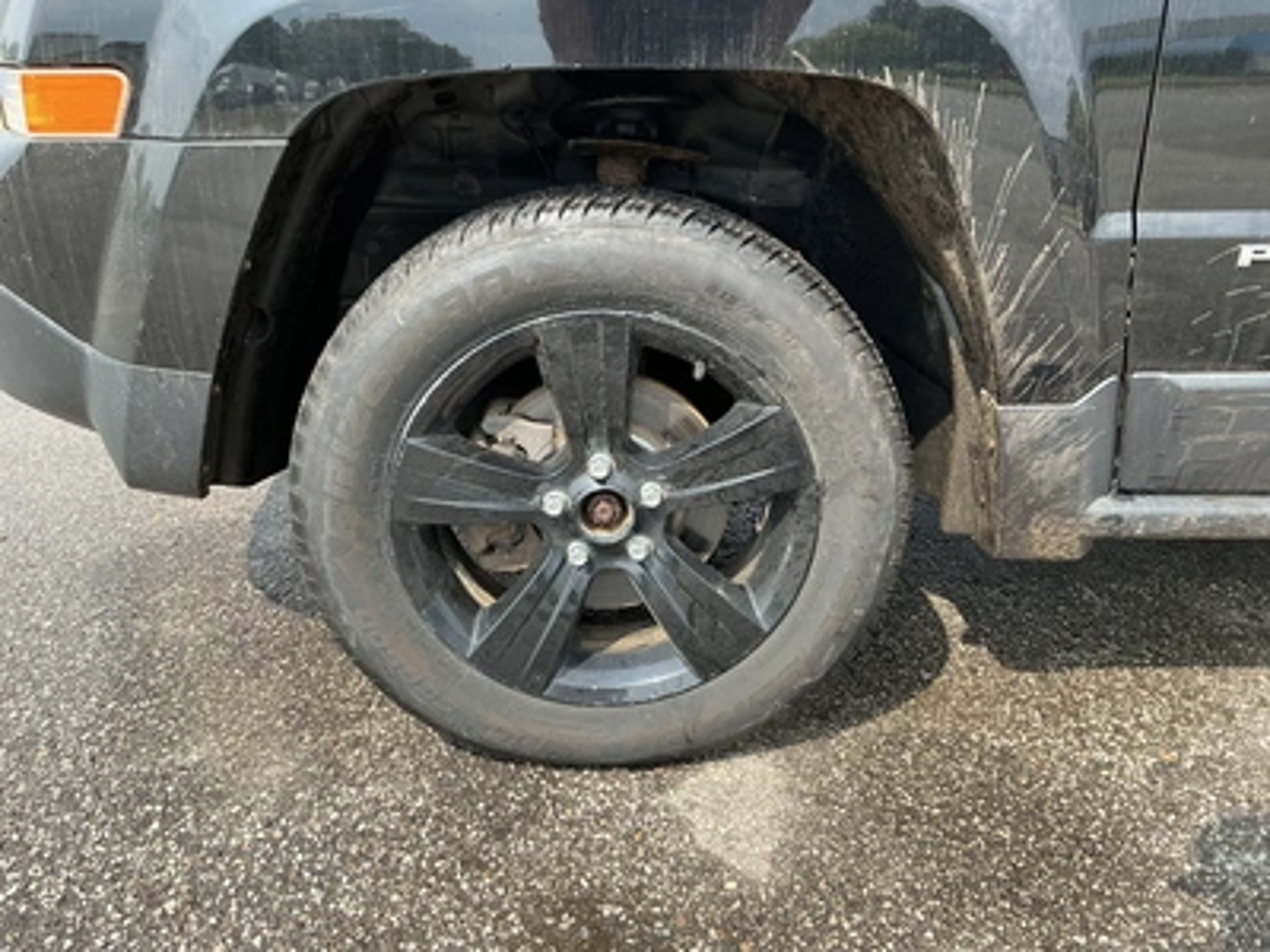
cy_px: 476
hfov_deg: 63.4
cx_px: 635
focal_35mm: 28
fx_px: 1027
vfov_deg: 49.7
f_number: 1.8
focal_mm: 3
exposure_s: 1/397
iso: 25
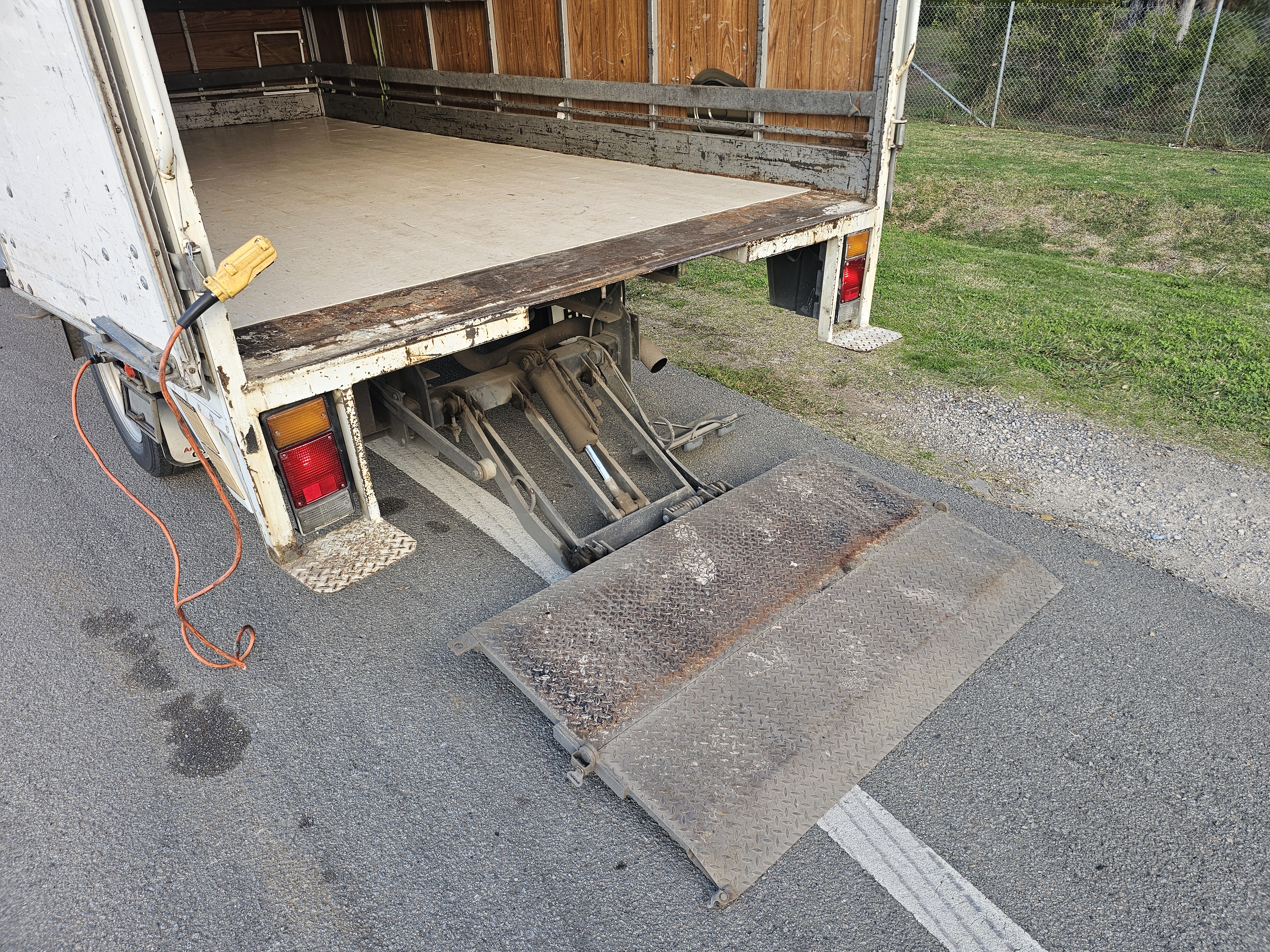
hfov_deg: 73.9
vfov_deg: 58.9
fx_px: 844
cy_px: 476
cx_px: 635
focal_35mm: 23
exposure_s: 1/100
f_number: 1.7
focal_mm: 6.3
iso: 25
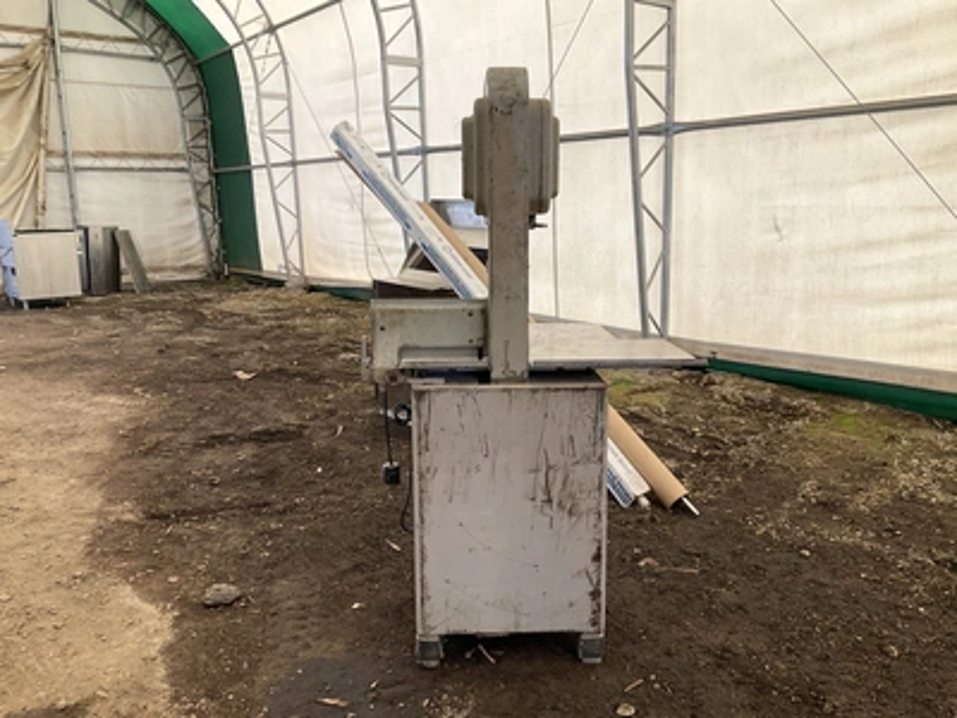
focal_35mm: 29
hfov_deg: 61.7
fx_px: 802
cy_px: 359
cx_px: 478
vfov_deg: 48.2
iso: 25
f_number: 1.8
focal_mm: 3
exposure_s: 1/256
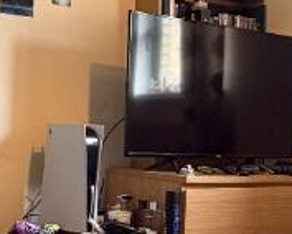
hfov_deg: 24.0
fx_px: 683
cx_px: 97
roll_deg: -1.4
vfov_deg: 19.4
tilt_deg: +2.2
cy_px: 115
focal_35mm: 79
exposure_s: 1/103
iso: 320
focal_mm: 2.22
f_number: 2.2
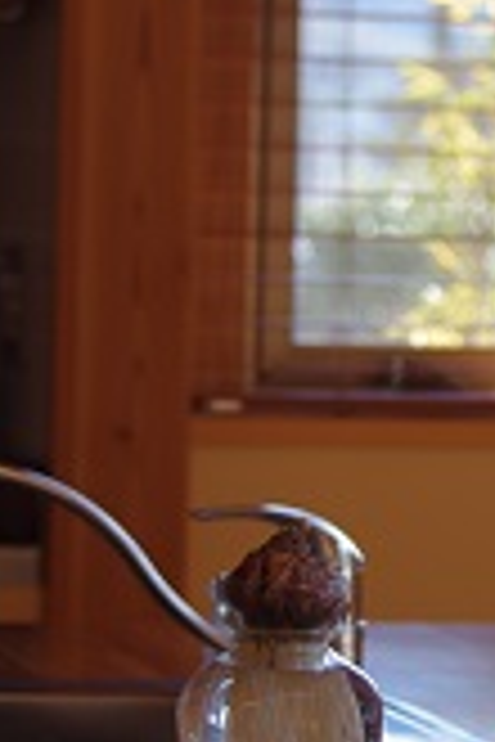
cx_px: 670
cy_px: 351
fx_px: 4599
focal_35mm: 223
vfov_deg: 9.2
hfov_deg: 6.1
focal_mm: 55
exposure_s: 1/160
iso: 200
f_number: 4
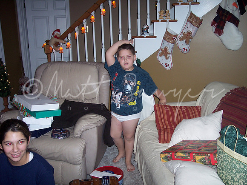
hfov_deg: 47.9
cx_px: 124
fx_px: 278
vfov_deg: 36.8
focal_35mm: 39
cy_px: 92
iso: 100
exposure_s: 1/60
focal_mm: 8
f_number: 2.8
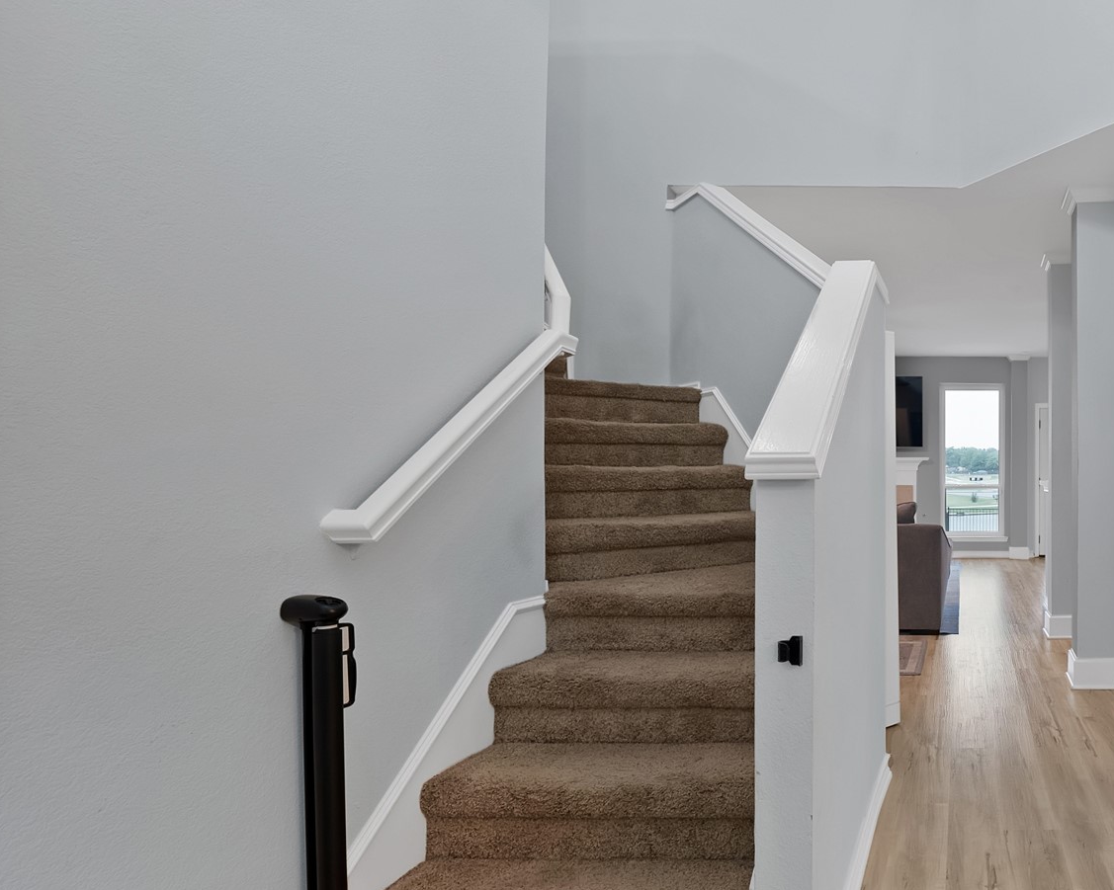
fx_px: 659
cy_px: 462
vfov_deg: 68.1
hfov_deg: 67.8
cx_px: 977
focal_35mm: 20
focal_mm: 12
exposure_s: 1
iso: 640
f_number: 9
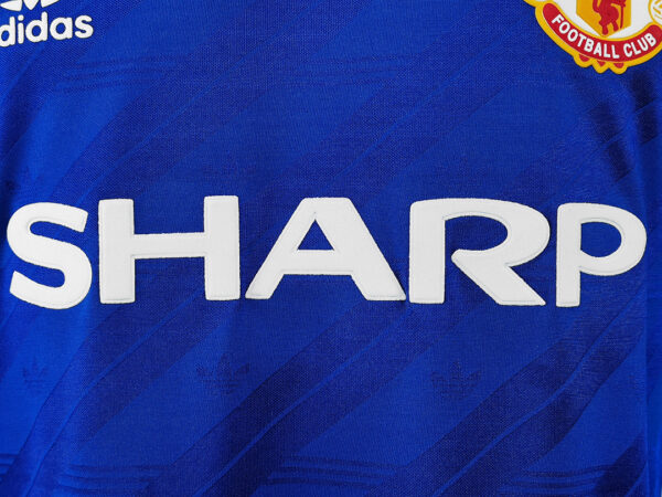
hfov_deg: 42.9
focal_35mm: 44
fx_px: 841
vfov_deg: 32.9
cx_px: 331
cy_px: 248
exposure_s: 1/50
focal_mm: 5.58
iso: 100
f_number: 1.8
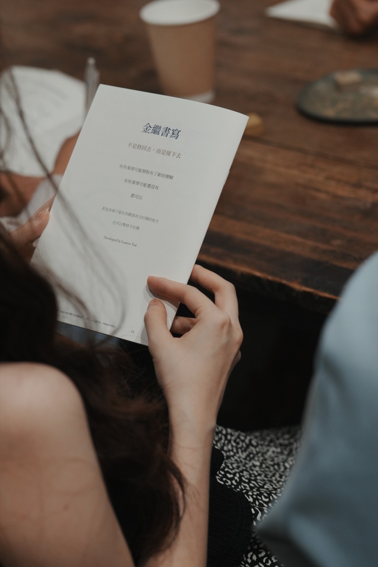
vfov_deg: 19.5
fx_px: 1654
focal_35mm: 105
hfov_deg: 13.0
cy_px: 284
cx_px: 189
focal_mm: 105
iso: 1600
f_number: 5.6
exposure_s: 1/200
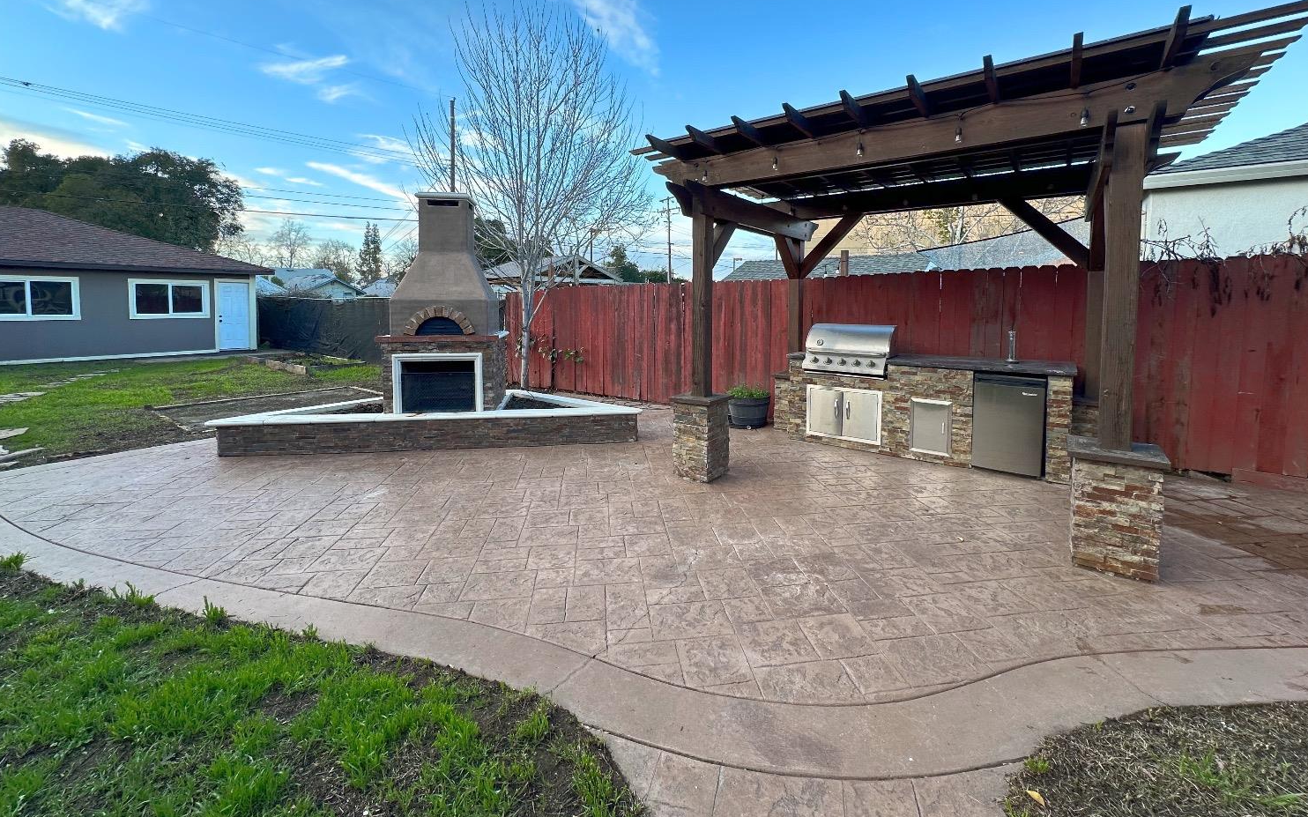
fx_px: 535
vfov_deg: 74.0
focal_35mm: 15
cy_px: 327
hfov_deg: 101.5
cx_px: 656
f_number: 2.2
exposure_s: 1/112
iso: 40
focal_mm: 2.22
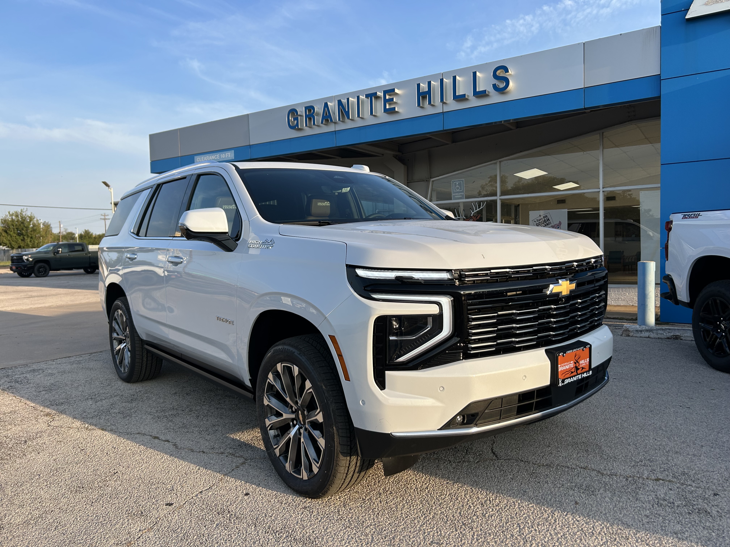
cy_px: 274
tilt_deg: +0.6
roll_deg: +1.2
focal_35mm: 26
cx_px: 365
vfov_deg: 53.1
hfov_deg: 67.3
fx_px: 548
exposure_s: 1/1511
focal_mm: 5.7
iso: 50
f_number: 1.5
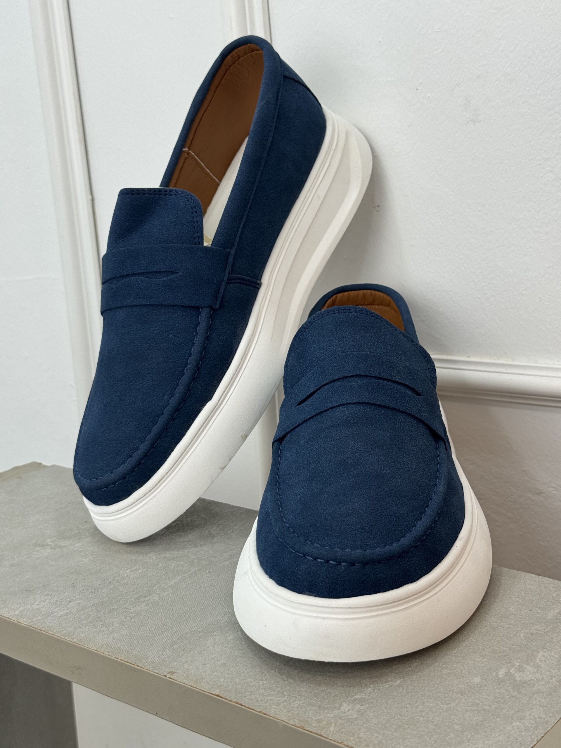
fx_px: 1037
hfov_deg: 30.3
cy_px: 374
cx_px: 280
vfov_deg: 39.7
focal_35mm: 48
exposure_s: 1/383
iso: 64
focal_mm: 6.76
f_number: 1.78
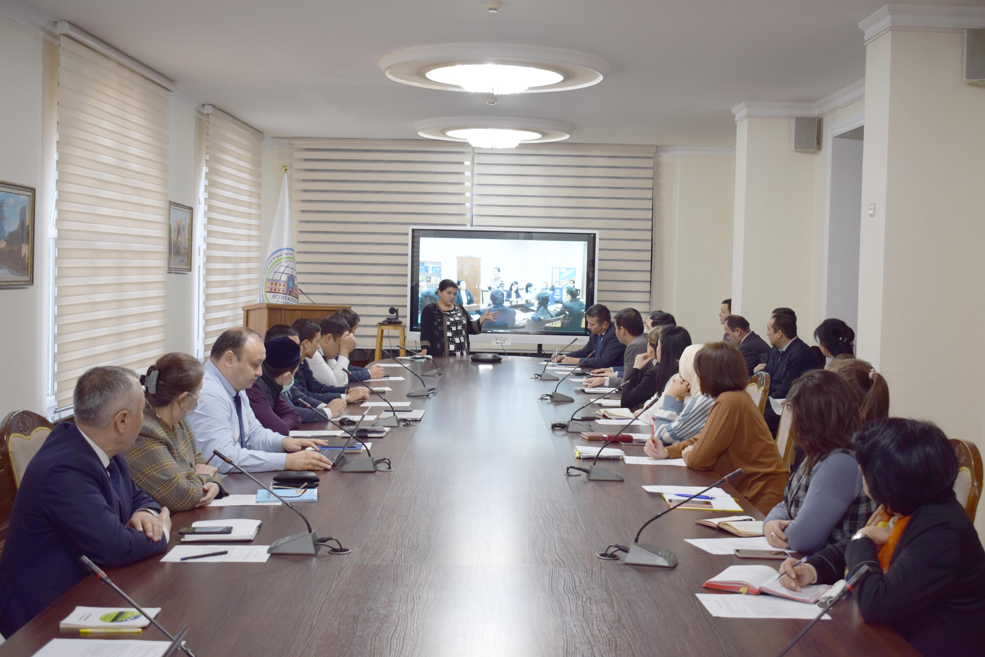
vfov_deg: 30.8
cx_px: 492
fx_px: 1190
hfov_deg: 45.0
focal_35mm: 44
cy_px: 328
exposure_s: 1/60
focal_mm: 29
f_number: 4.2
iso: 400
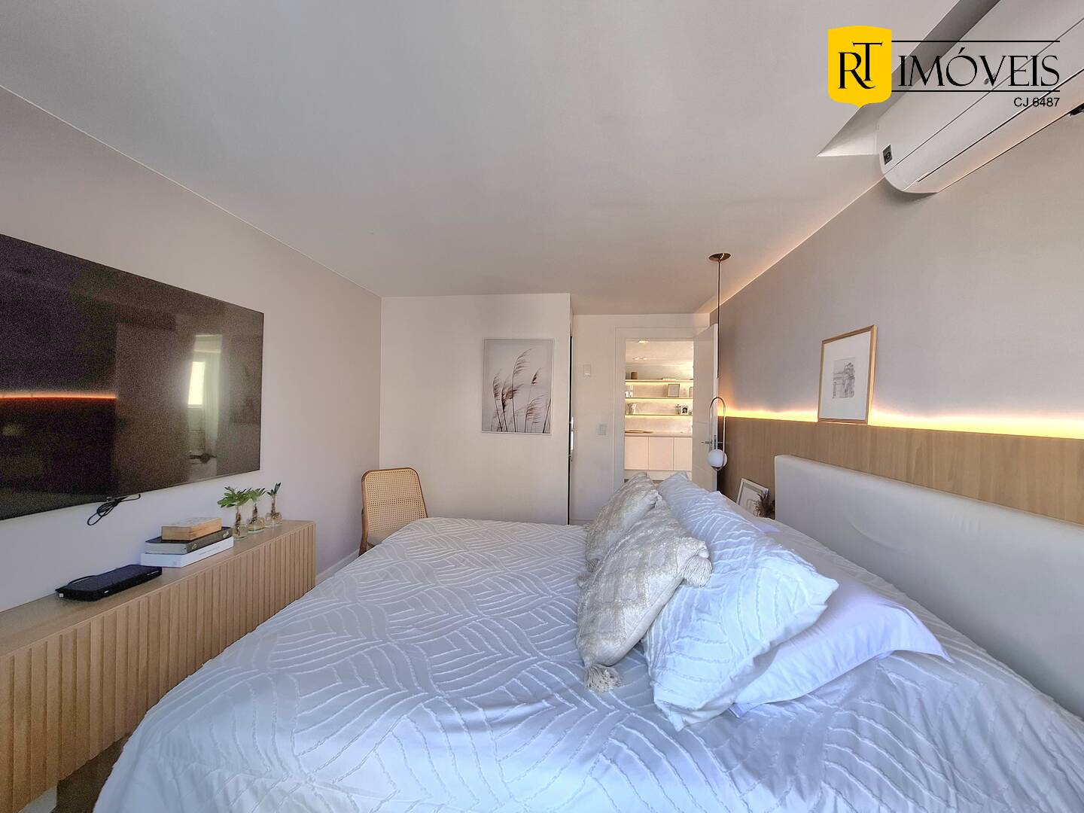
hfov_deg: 106.2
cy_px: 406
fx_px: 407
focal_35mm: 13
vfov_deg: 89.9
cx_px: 542
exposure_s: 1/40
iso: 50
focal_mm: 1.74
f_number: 2.2
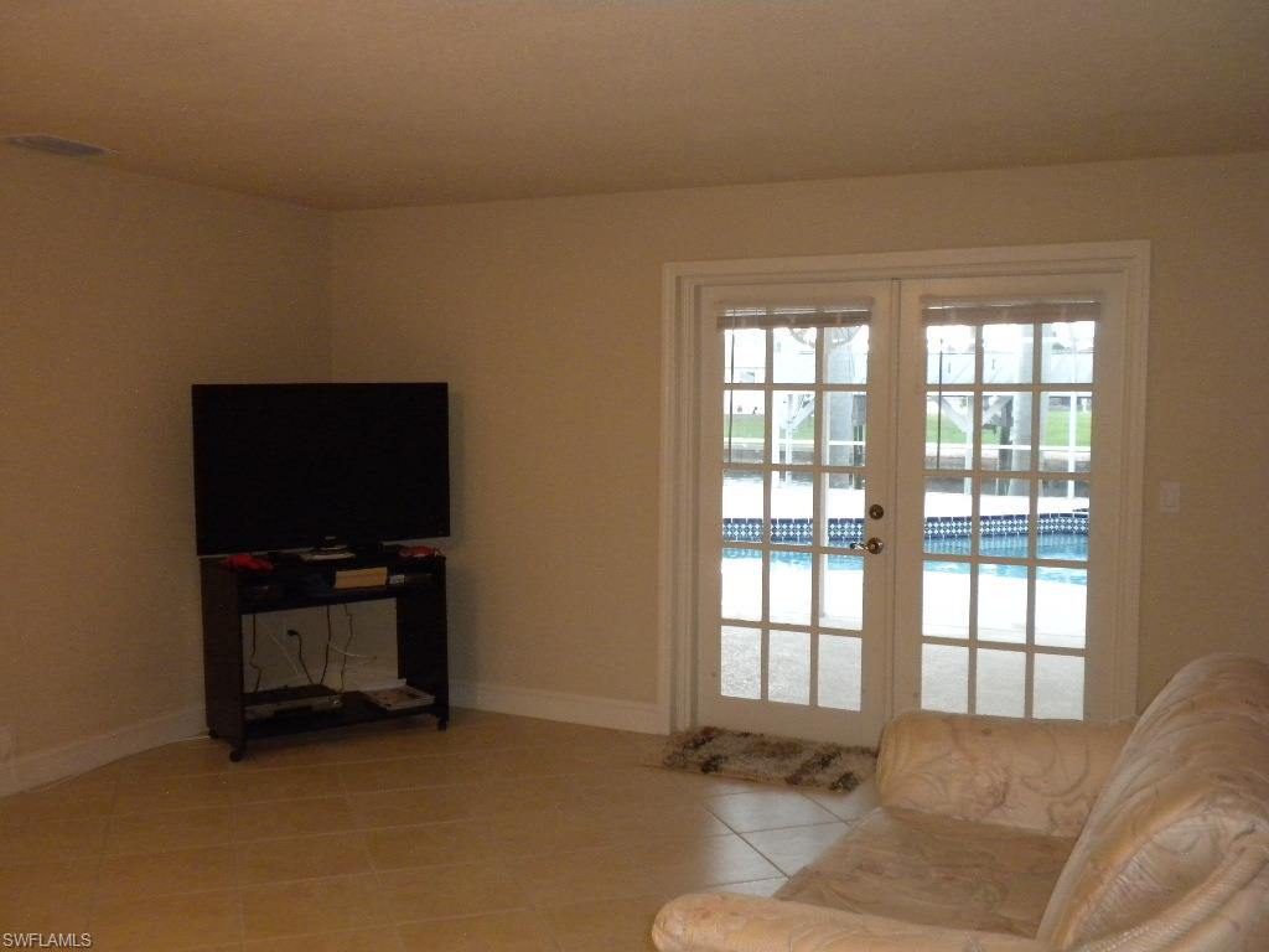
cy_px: 476
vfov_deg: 38.7
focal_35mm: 37
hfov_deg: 50.1
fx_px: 1356
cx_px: 634
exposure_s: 1/30
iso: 400
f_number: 3.5
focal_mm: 6.6
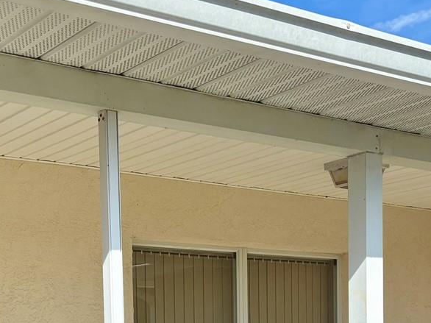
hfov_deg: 27.3
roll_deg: +1.2
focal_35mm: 71
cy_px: 390
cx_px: 171
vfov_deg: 19.5
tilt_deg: -1.5
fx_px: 884
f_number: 1.6
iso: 50
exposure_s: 1/3448
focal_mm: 5.96
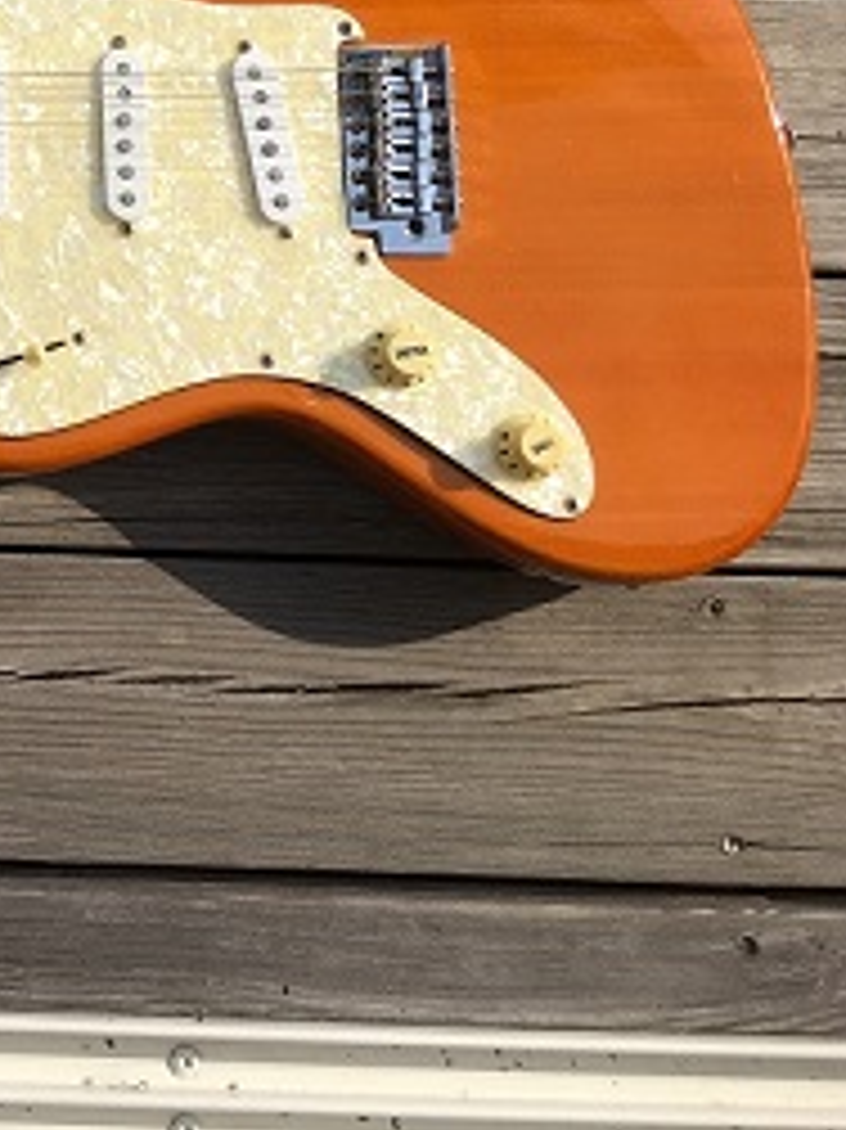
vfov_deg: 26.9
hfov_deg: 18.6
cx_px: -421
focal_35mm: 70
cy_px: 117
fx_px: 2283
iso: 25
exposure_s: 1/1923
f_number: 2.2
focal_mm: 4.15
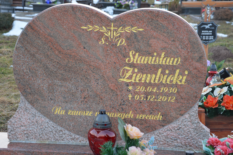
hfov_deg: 29.9
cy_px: 78
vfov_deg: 20.1
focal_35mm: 68
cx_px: 116
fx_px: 436
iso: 400
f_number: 4.8
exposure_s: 1/60
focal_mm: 45
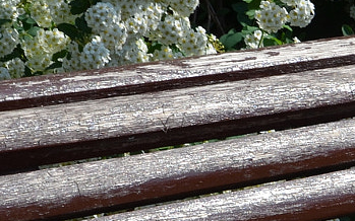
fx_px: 2573
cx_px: 570
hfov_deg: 7.7
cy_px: 468
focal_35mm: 266
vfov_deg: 4.8
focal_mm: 38
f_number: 9
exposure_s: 1/320
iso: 100
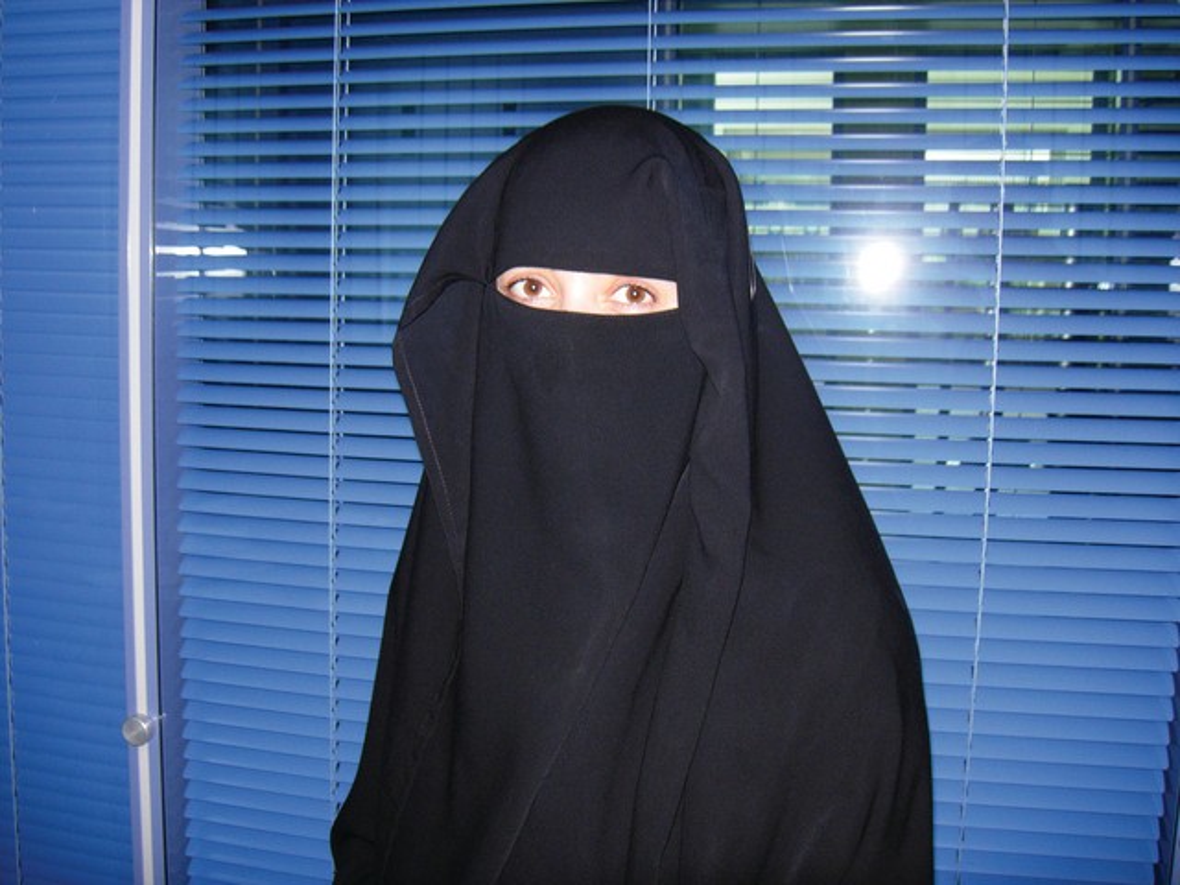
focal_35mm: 36
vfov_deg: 39.7
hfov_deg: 51.4
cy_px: 442
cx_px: 590
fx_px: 1227
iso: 81
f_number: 2.7
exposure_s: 1/73.9
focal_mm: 7.5
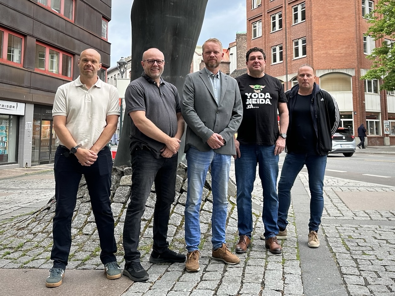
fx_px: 274
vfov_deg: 56.8
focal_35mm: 24
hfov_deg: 71.6
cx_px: 198
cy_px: 148
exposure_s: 1/486
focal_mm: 6.86
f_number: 1.78
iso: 80
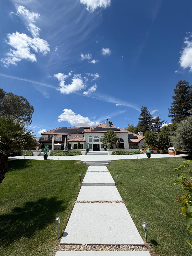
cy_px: 128
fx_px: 103
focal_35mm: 14
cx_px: 96
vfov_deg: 102.0
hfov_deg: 85.7
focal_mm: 2.22
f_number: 2.2
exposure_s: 1/1235
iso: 20
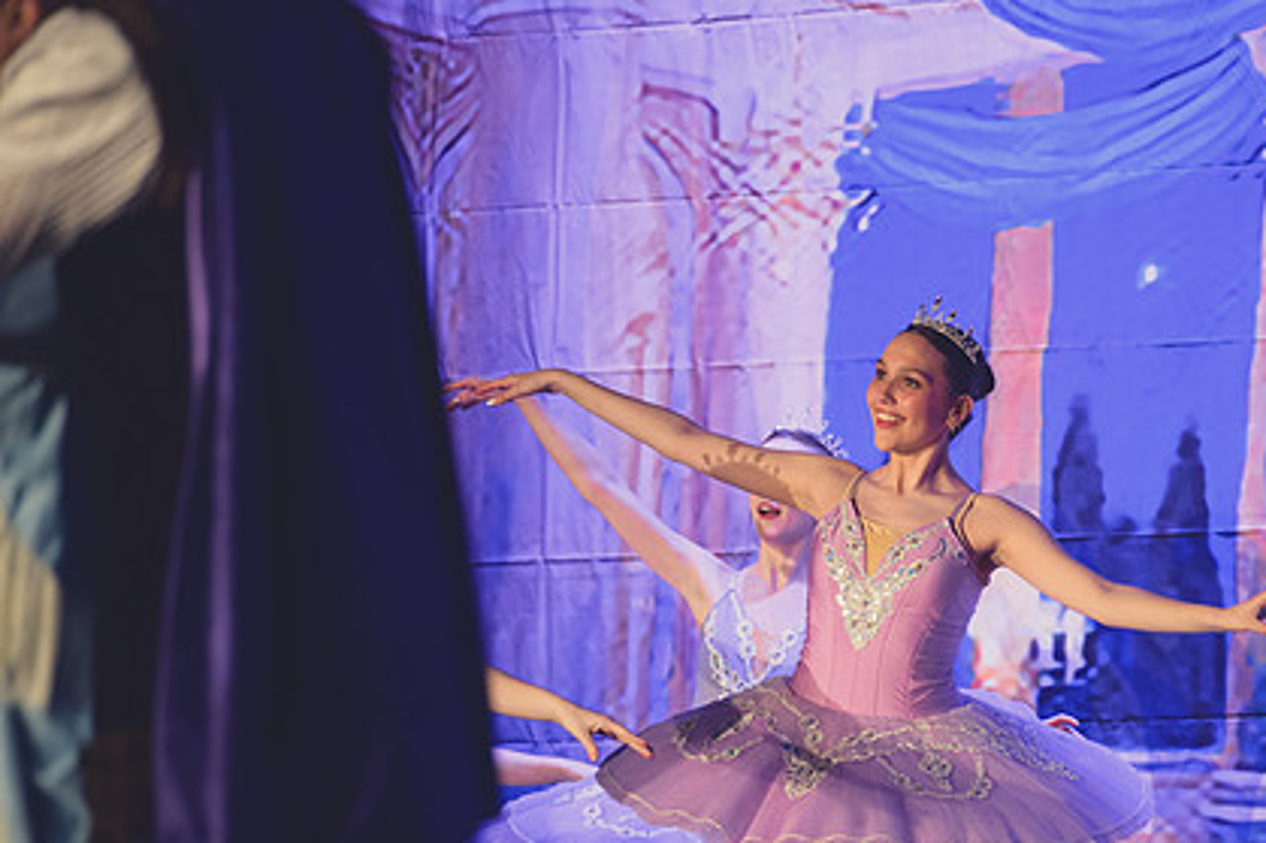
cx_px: 828
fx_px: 9737
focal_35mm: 277
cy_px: 576
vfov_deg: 5.0
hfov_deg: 7.4
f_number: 2.8
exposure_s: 1/320
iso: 2800
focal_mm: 200
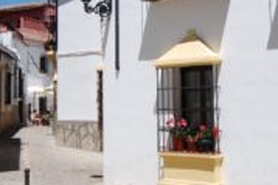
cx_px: 197
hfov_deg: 28.0
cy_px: 32
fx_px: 551
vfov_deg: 18.8
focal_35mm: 71
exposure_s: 1/250
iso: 100
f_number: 8
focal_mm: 17
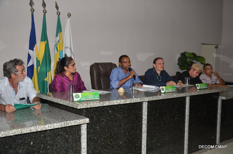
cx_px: 116
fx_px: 233
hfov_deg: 53.2
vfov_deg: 36.7
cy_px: 77
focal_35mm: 36
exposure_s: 1/60
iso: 250
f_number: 5
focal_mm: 24
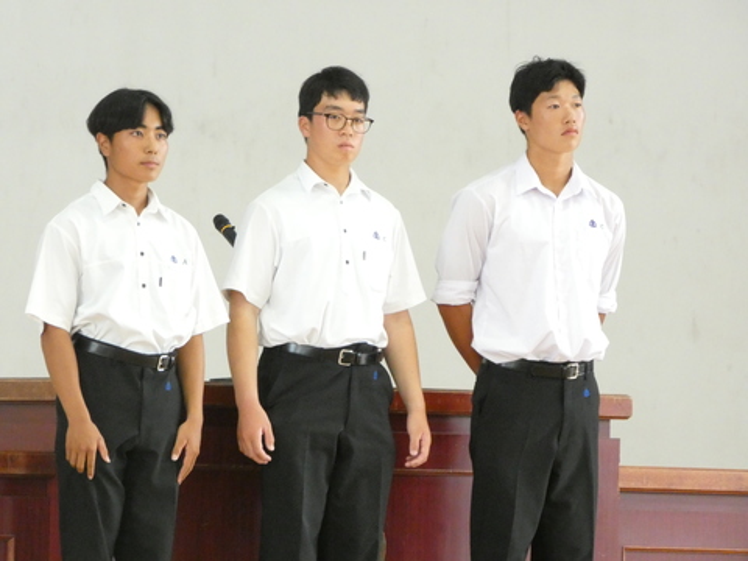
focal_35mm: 339
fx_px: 7325
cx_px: 374
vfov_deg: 4.4
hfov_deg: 5.8
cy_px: 280
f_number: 5.6
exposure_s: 1/80
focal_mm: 60.8
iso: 1600
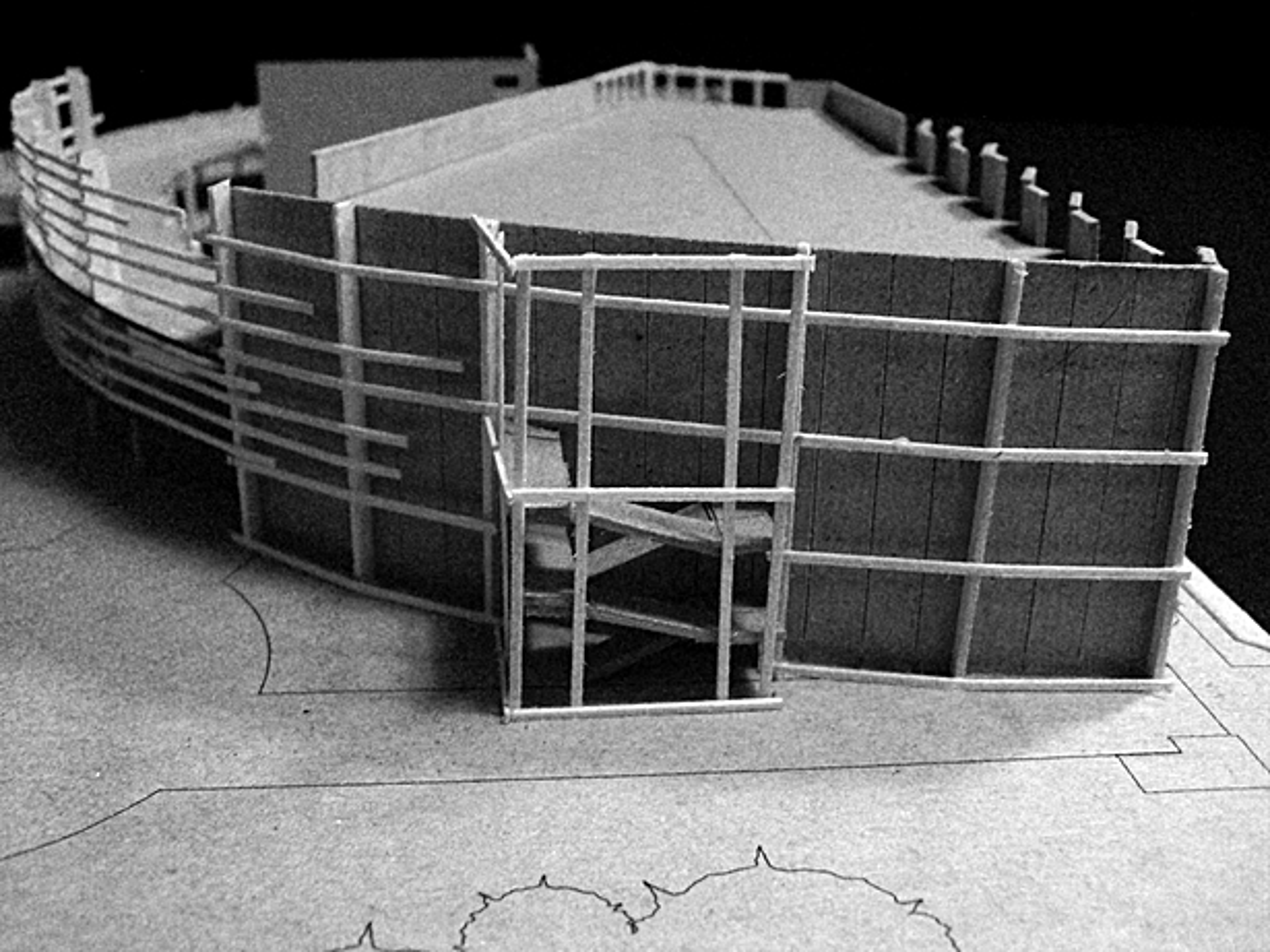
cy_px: 476
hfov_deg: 49.0
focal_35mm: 38
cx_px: 635
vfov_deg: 37.7
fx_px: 1394
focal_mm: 6.2
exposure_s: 1/80
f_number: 2.7
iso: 200
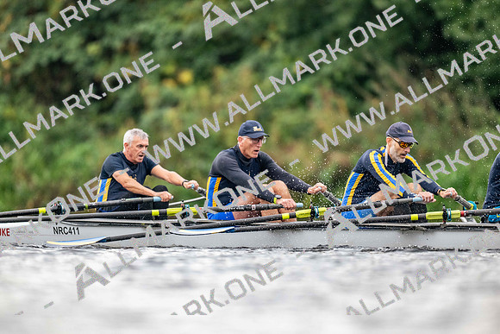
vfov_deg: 2.3
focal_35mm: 600
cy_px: 167
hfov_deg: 3.4
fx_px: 8335
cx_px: 250
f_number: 4
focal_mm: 600
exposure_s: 1/2500
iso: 3200
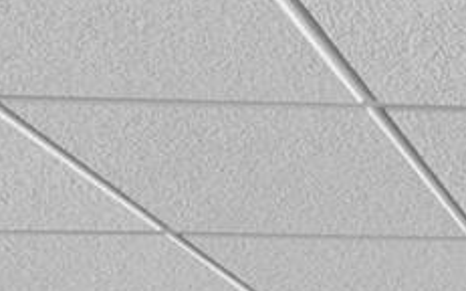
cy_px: 779
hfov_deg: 14.3
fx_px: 1434
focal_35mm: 113
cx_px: 1015
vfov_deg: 9.7
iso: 1600
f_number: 11
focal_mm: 16
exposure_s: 1/640
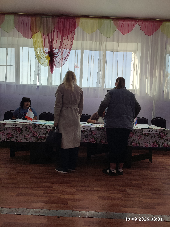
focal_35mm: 25
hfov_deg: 54.9
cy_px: 114
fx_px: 164
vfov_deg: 69.4
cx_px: 85
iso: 50
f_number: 1.9
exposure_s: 1/162
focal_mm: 6.04
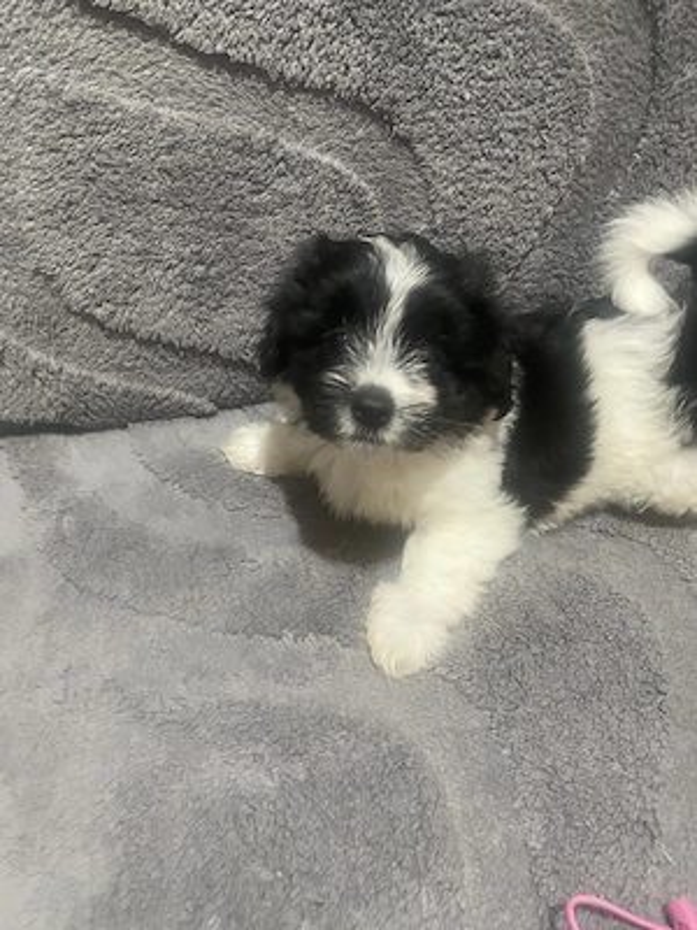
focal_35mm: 26
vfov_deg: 67.3
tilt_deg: -42.1
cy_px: 465
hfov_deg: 53.1
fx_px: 698
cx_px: 348
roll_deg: +0.6
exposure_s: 1/50
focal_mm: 4.25
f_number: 1.8
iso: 500
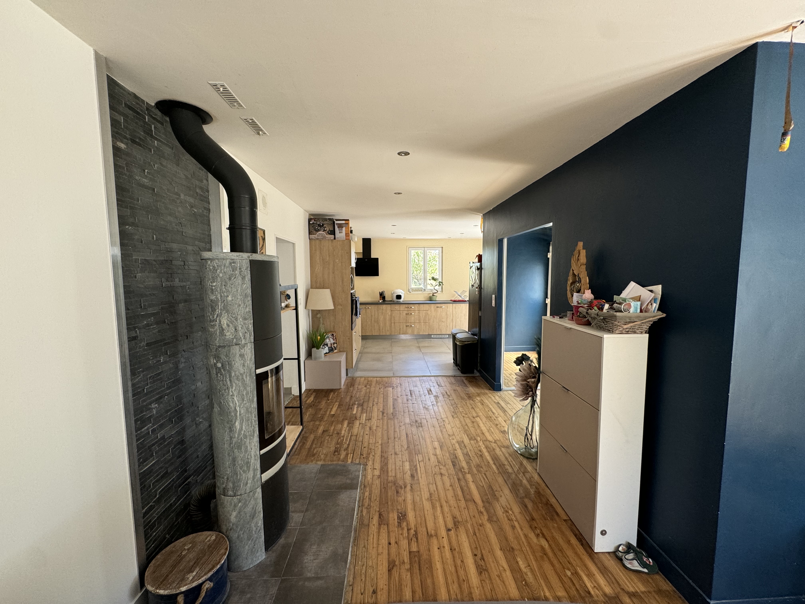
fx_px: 326
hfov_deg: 102.1
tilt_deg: -4.4
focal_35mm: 14
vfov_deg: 85.7
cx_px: 402
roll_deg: +0.8
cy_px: 302
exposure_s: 1/99
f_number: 2.2
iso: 125
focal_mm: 2.22
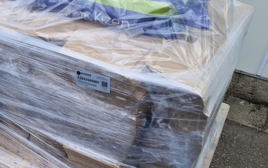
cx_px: 73
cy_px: 102
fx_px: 343
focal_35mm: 47
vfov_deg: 27.4
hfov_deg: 41.6
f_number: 1.8
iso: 50
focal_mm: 5.4
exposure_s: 1/822
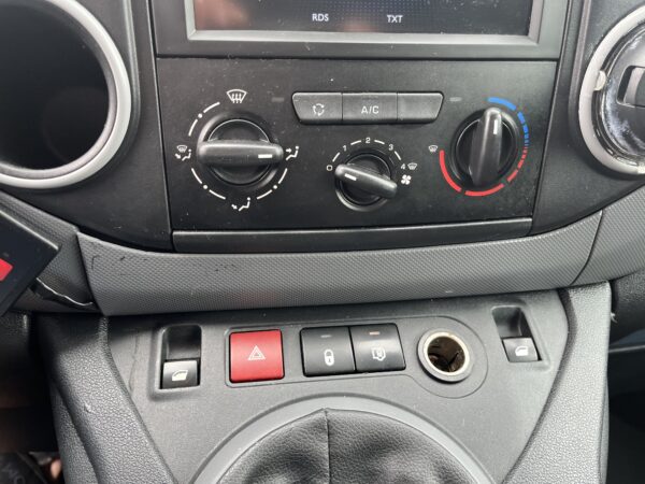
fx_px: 484
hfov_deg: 67.3
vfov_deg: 53.1
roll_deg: -3.3
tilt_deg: -30.0
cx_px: 322
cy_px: 242
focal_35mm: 26
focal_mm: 5.1
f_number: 1.6
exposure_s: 1/113
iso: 125
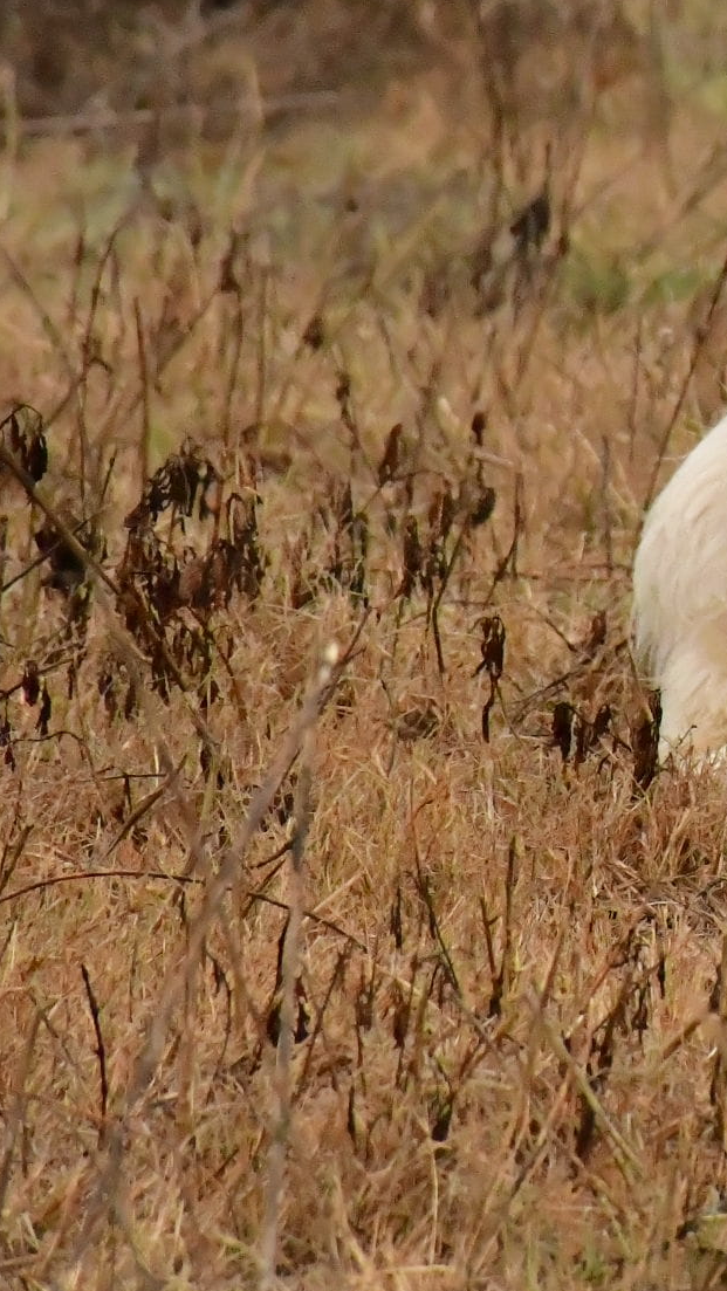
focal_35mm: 555
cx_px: 1194
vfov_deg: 3.9
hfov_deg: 2.2
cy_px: 307
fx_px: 19007
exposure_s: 1/8000
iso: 5000
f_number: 5.6
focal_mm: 140
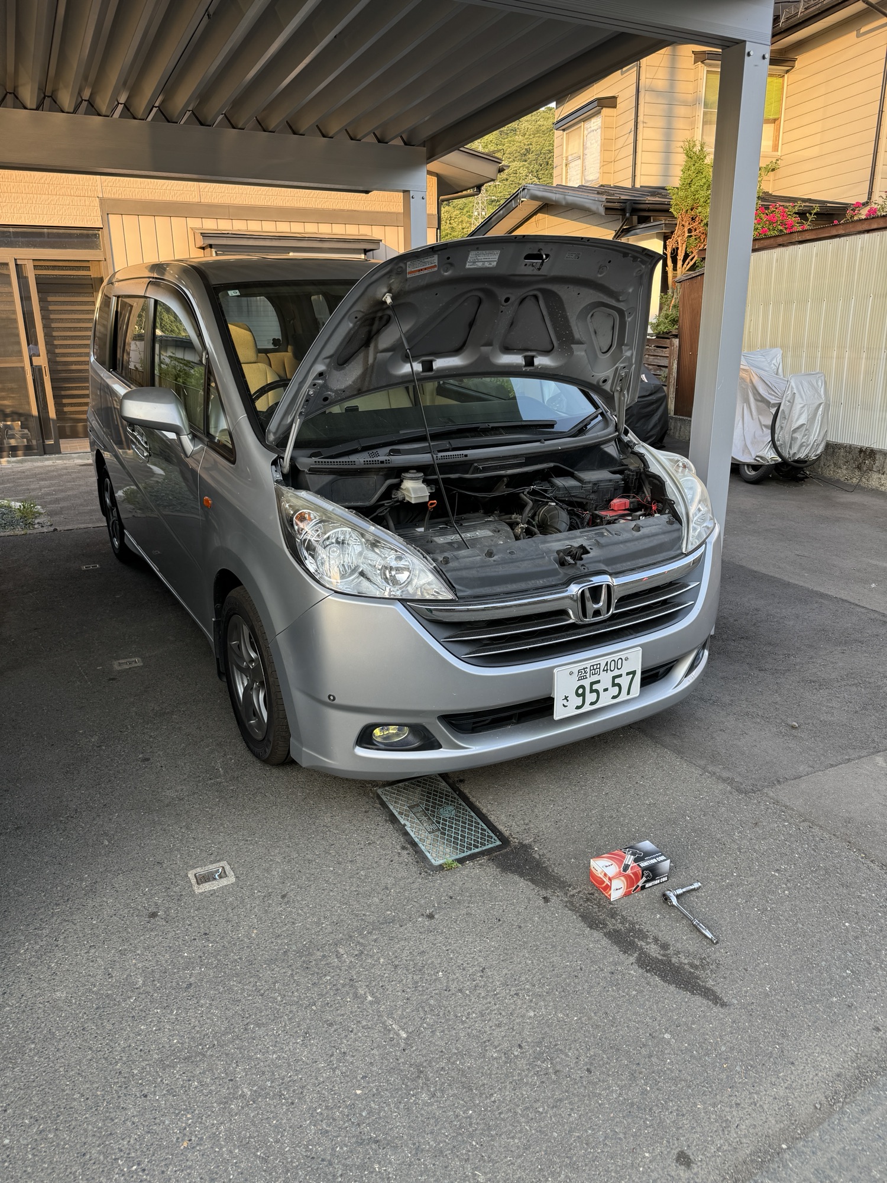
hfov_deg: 56.8
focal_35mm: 24
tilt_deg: -16.5
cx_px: 444
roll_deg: -0.4
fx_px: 820
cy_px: 592
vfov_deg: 71.6
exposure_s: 1/264
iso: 80
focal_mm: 6.76
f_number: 1.78
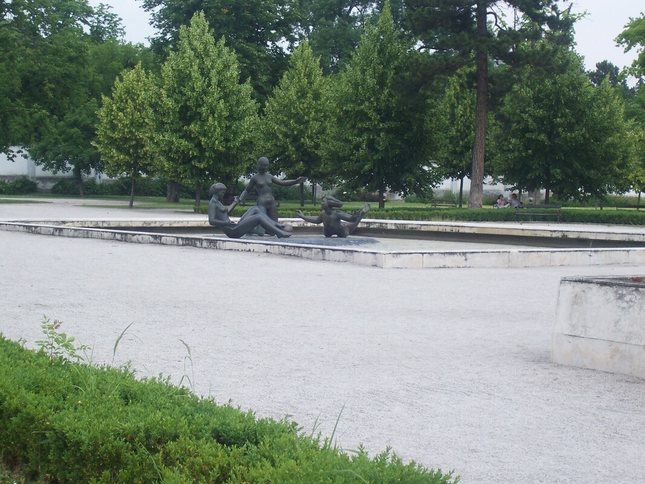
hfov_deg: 22.5
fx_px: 1621
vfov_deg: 17.0
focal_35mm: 87
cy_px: 242
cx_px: 322
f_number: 4.5
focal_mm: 14.9
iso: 80
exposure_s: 1/400
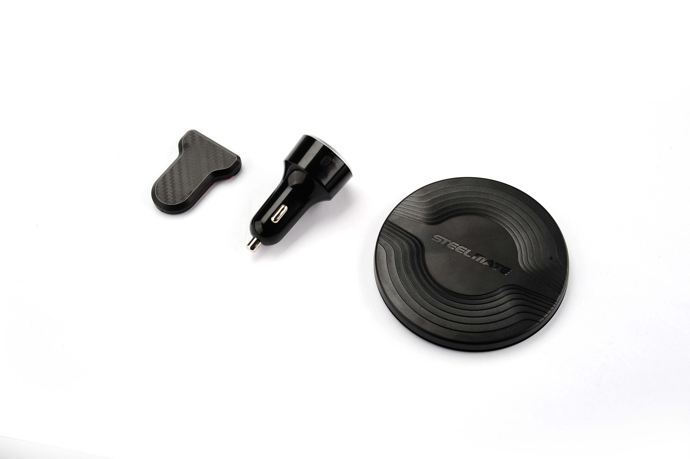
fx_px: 1073
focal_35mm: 56
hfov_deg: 35.7
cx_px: 345
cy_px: 230
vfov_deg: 24.2
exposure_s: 1/100
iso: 250
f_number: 14
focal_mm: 56
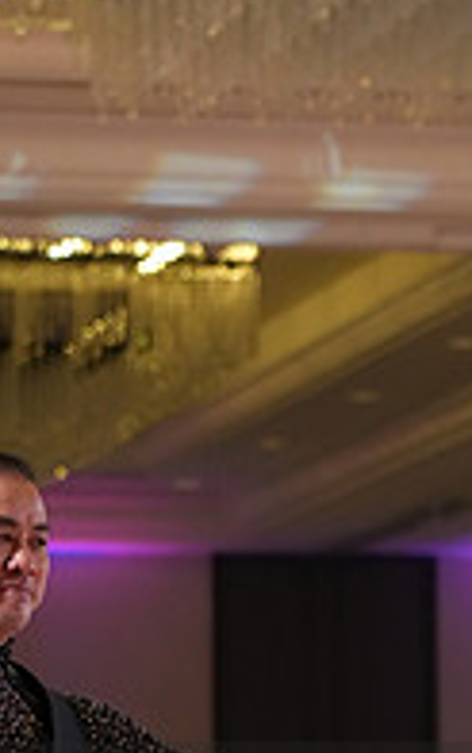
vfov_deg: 6.6
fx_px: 6485
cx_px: 297
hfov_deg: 4.2
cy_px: 872
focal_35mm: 316
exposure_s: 1/500
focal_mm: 105
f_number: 4
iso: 4000
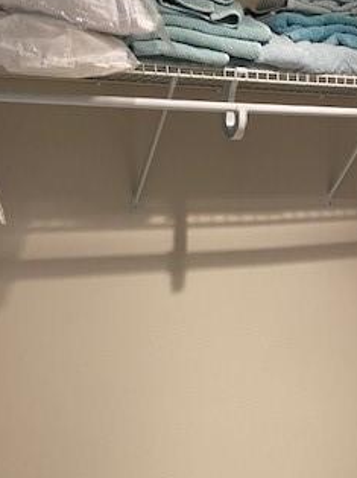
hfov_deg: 26.7
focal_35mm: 53
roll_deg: +0.8
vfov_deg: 35.5
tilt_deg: -11.2
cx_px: 307
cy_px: 349
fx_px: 730
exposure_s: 1/60
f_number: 1.8
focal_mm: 4.25
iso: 200
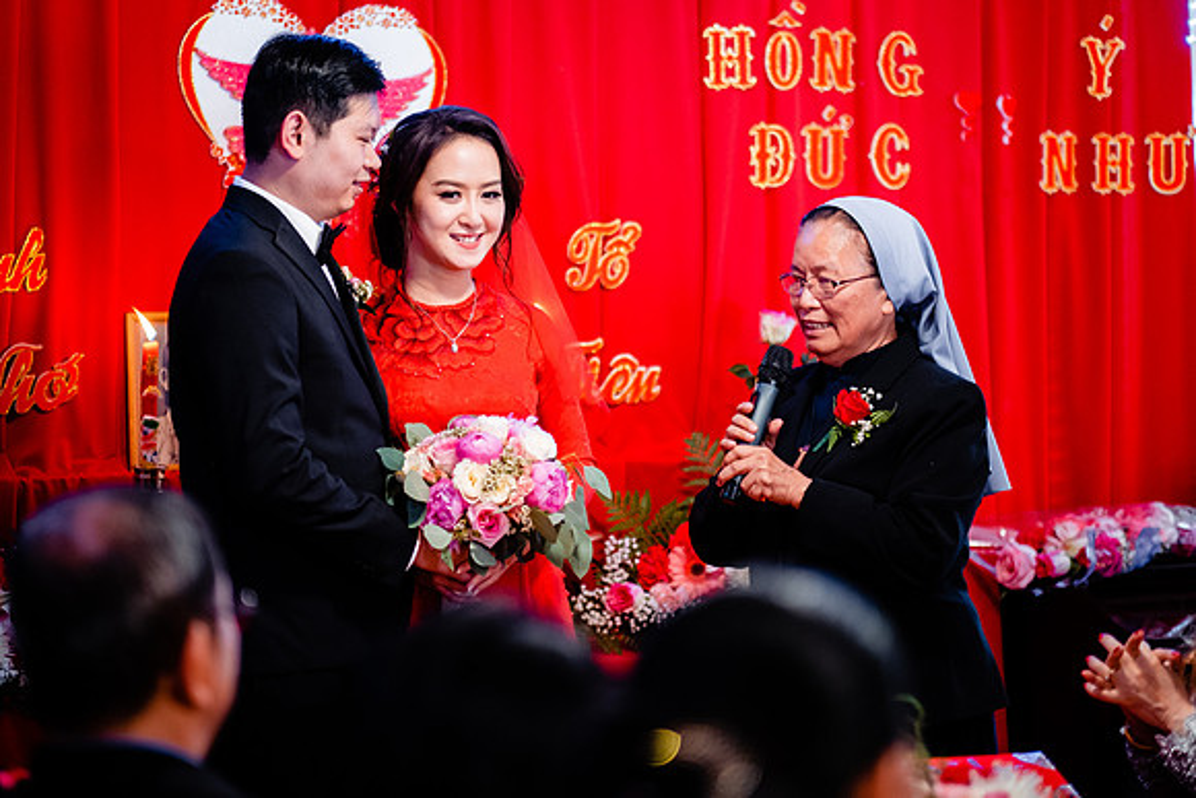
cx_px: 552
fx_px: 3075
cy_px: 362
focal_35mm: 93
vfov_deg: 14.8
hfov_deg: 22.0
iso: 800
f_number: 1.2
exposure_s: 1/160
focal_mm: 56
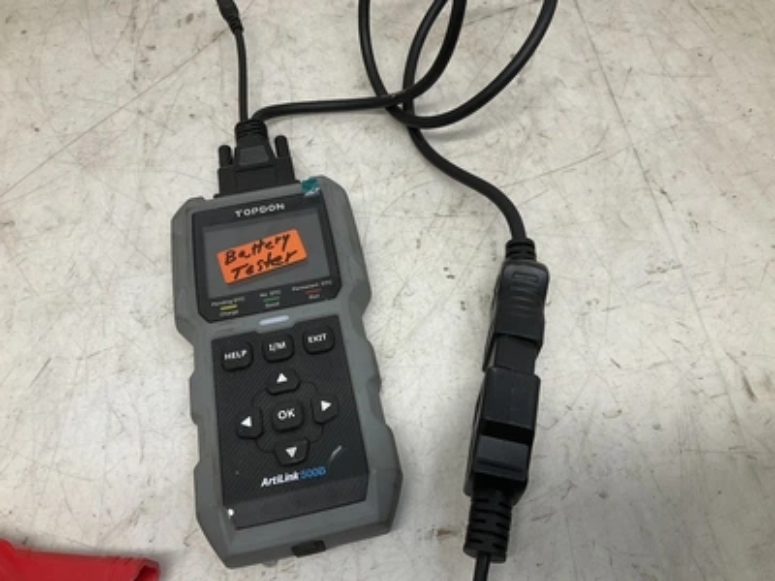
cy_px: 290
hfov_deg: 61.7
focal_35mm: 29
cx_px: 388
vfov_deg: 48.2
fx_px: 649
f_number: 1.8
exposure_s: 1/120
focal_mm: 3
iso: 40
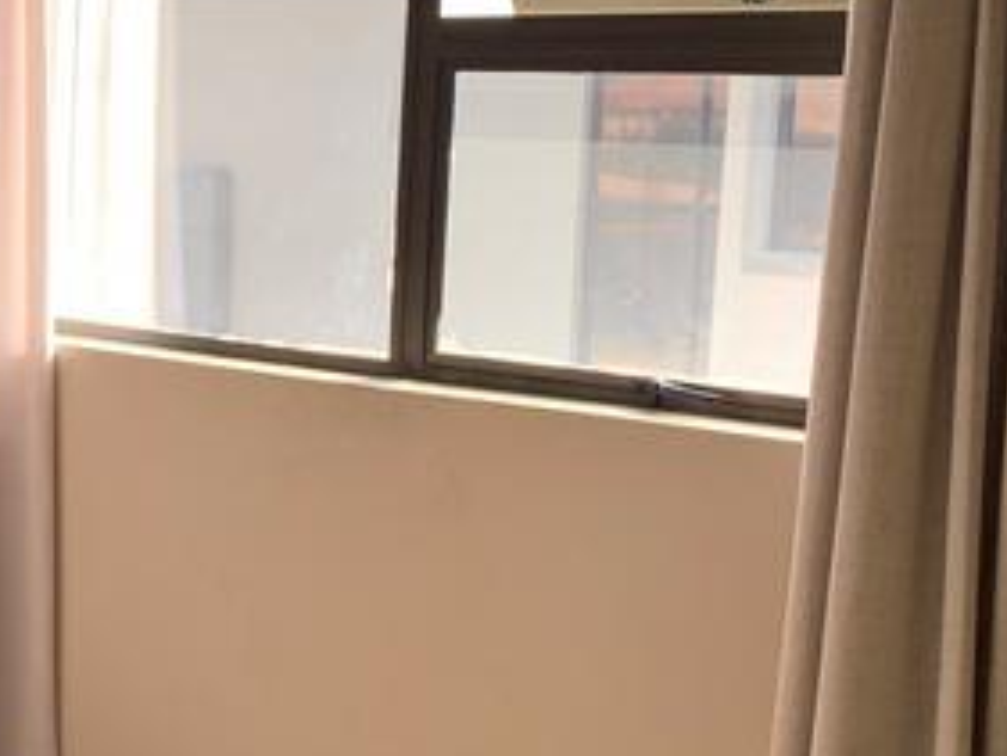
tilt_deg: -6.9
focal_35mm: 74
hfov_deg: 23.9
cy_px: 405
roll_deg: -0.6
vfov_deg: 19.9
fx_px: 2154
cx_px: -204
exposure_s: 1/122
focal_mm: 4.25
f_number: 1.8
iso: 40
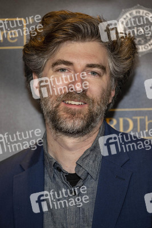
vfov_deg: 17.1
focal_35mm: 120
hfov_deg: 11.4
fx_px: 761
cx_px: 76
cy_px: 114
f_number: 4
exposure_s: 1/250
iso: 800
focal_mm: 120
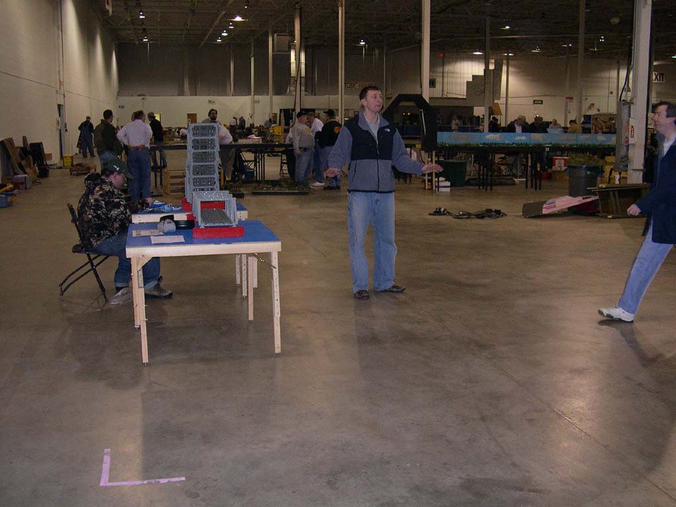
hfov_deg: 49.0
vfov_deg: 37.7
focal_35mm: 38
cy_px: 254
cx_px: 338
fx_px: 742
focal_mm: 8
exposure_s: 1/60
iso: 400
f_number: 2.8
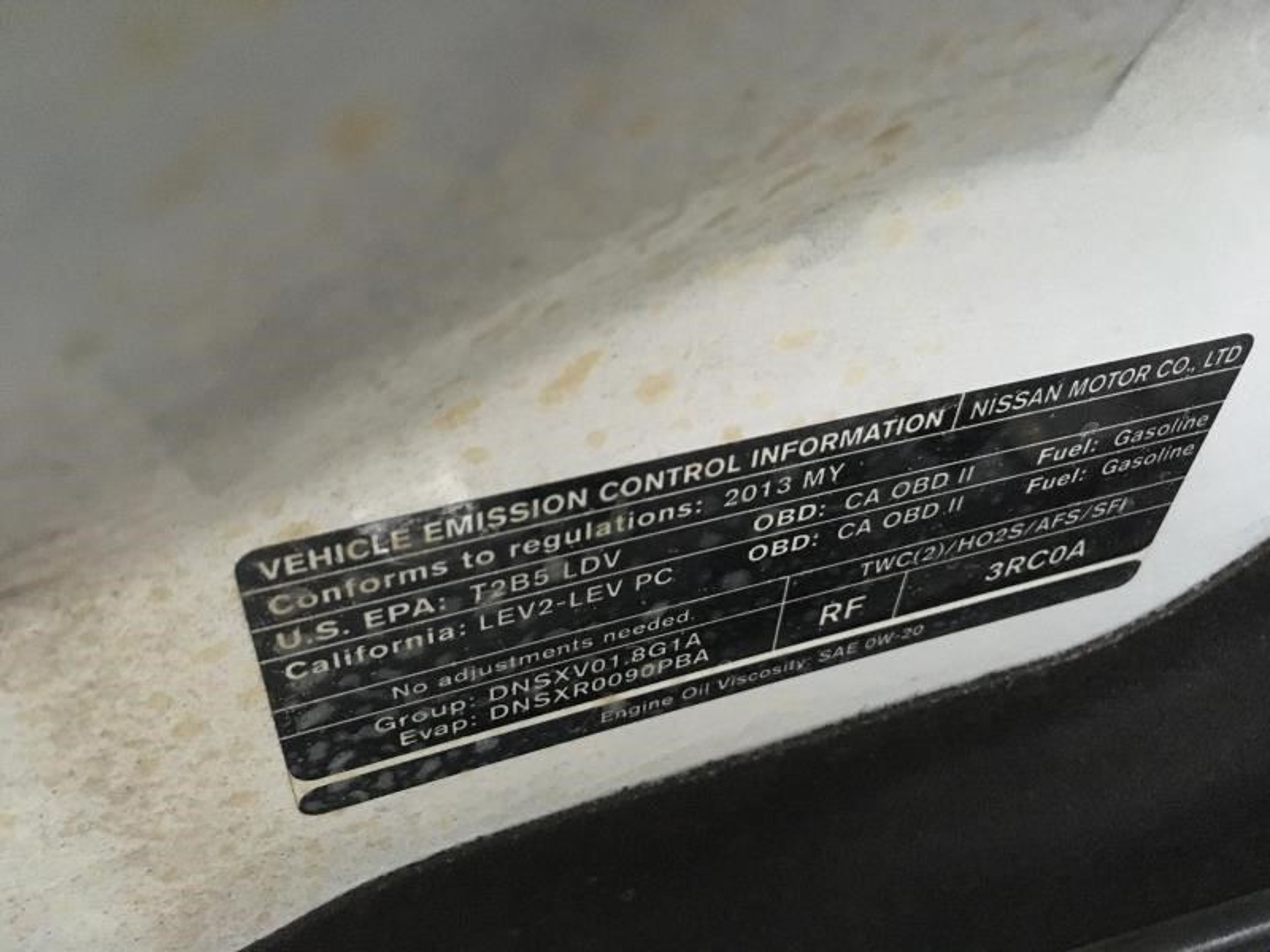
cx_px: 635
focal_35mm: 29
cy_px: 476
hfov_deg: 61.7
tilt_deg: -8.5
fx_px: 1064
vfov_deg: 48.2
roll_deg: +5.8
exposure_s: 1/15
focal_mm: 4.15
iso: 320
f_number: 2.2
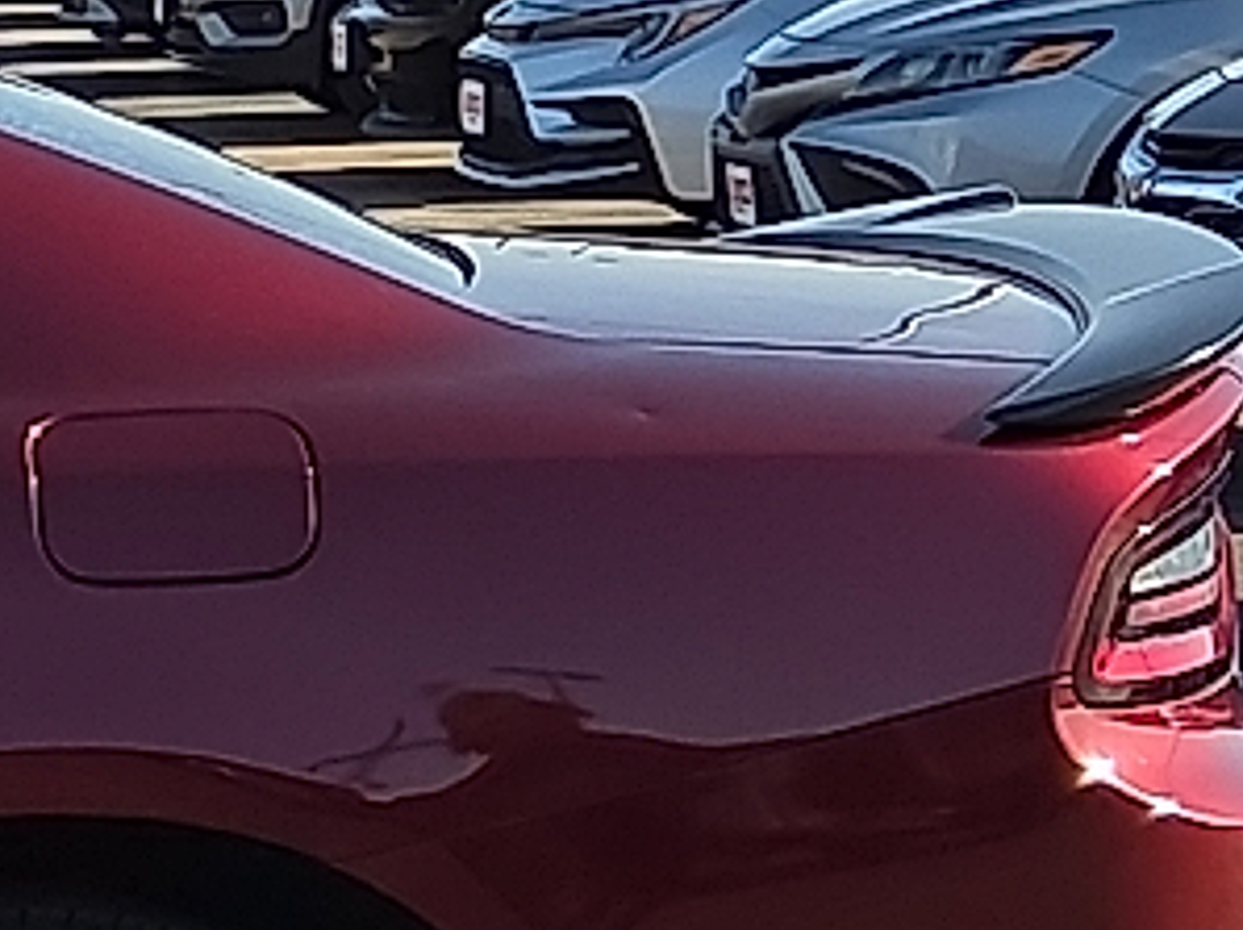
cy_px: 726
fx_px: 6745
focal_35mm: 188
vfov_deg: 7.9
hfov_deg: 9.6
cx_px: -1531
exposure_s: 1/1111
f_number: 1.8
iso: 25
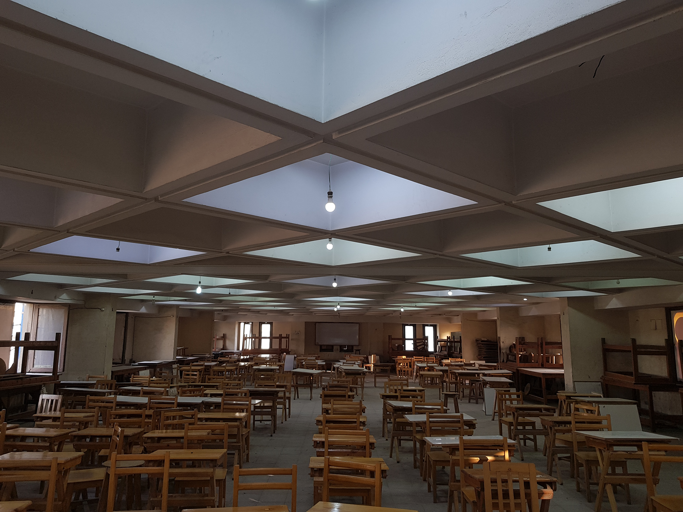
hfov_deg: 67.3
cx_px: 342
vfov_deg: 53.1
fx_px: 513
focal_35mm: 26
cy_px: 256
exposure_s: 1/50
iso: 50
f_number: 1.7
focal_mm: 4.2
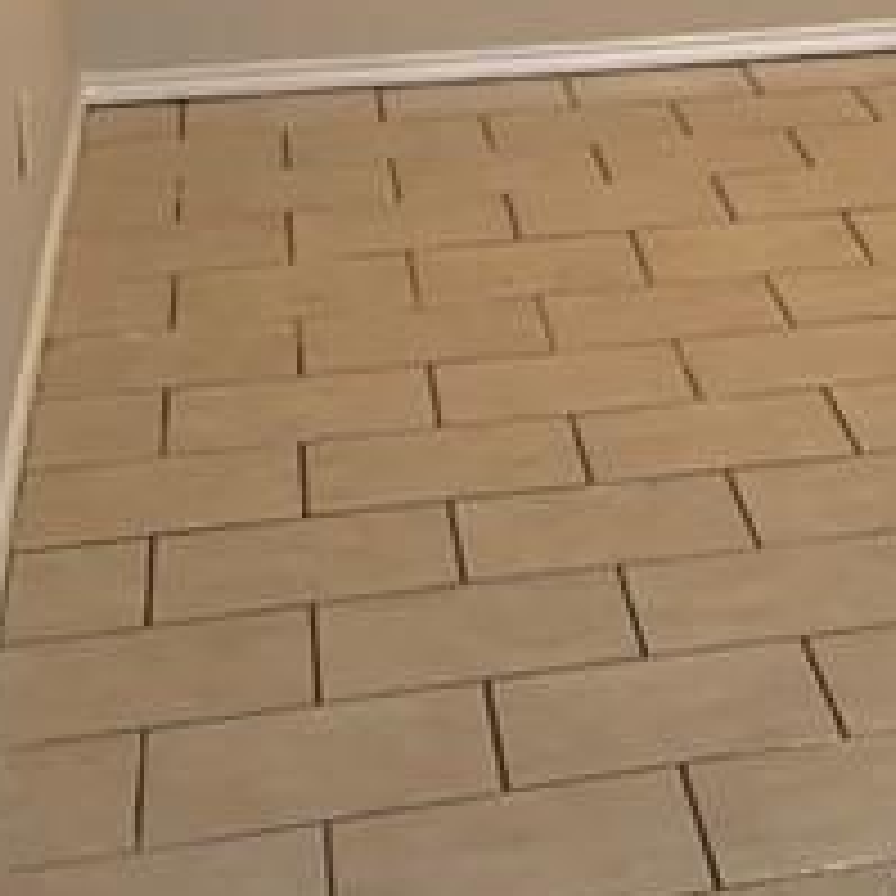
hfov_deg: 12.2
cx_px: 2062
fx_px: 3456
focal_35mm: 118
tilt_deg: -7.8
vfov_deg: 14.3
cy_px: -203
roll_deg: -1.6
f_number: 1.8
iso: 80
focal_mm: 4.25
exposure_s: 1/60
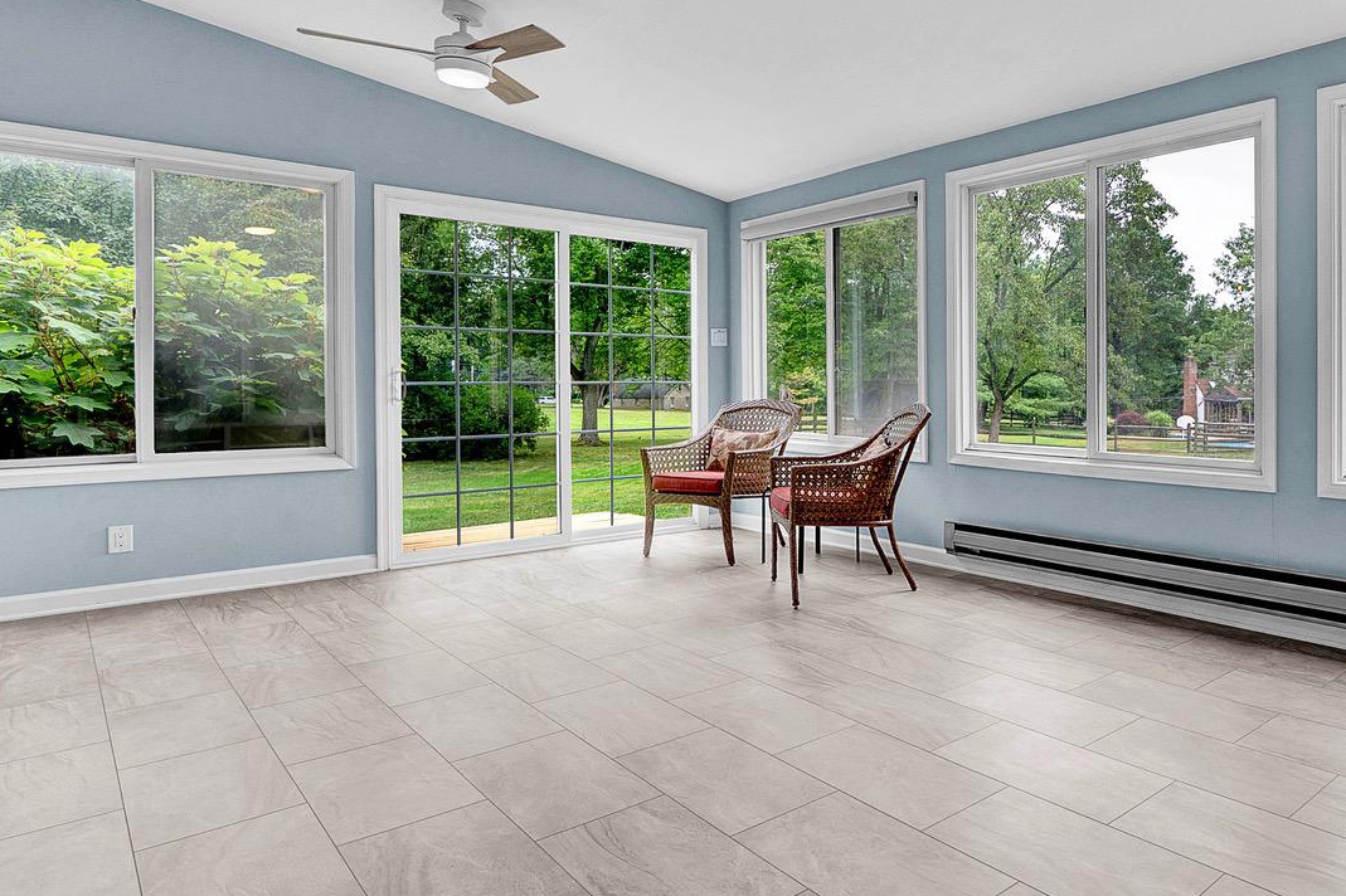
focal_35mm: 23
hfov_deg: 70.3
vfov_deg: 54.8
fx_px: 860
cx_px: 1031
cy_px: 379
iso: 200
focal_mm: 12
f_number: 8
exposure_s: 1/10
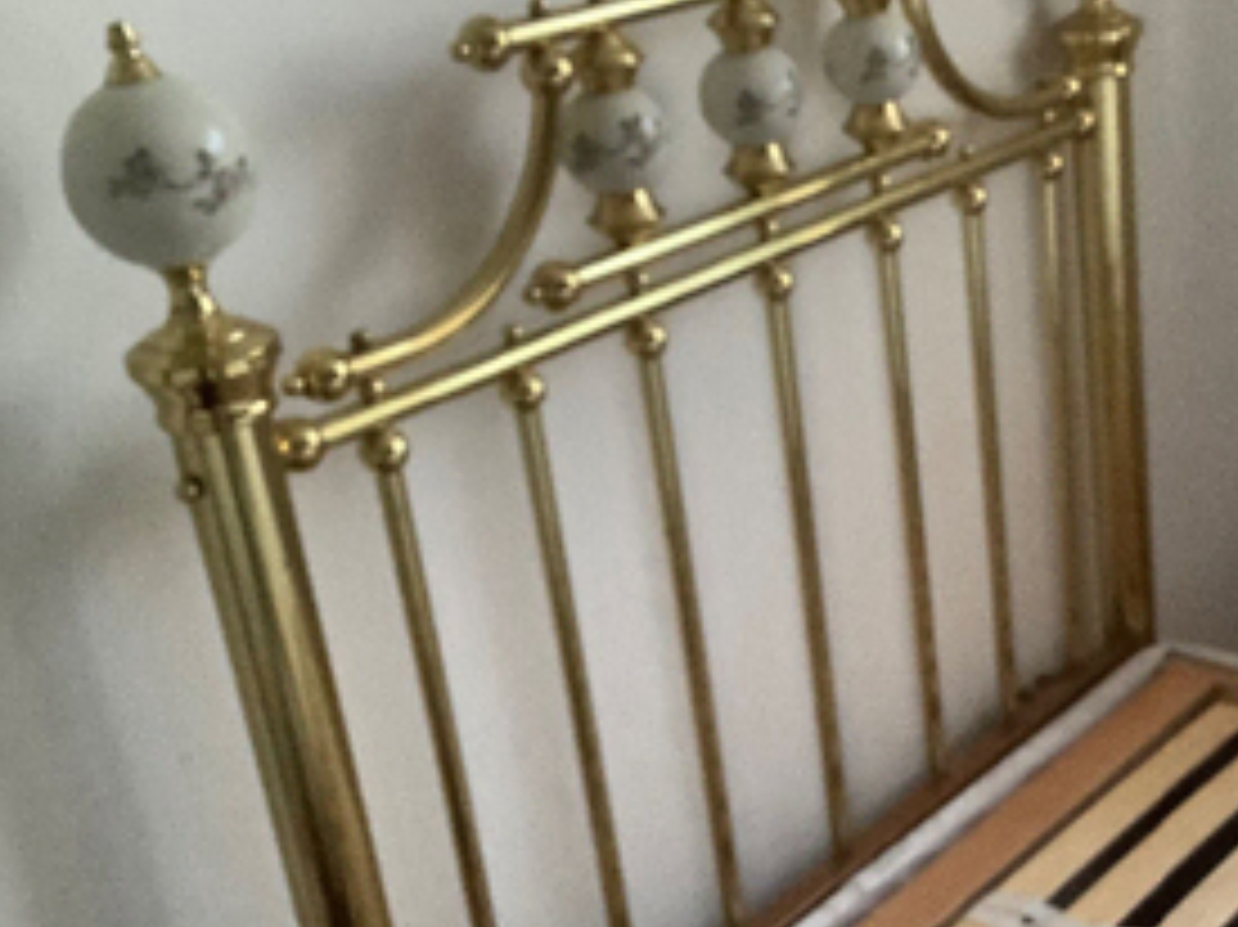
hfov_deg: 35.6
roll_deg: +4.7
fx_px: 1895
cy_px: 529
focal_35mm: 53
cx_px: 894
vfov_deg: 27.5
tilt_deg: -24.2
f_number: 2.4
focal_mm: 3.3
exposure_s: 1/25
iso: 400
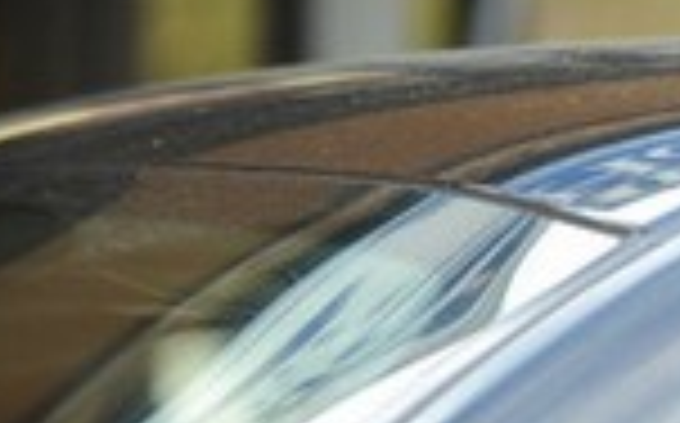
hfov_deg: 3.1
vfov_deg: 1.9
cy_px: 675
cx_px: 1063
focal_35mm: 674
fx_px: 12477
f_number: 2.8
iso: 200
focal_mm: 200
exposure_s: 1/125
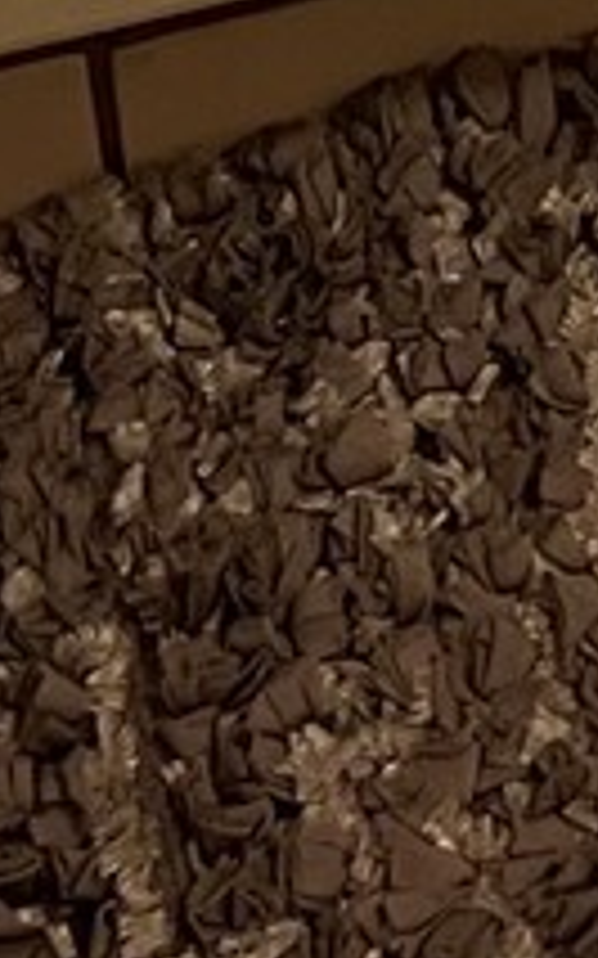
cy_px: -1624
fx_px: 5401
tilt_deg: -46.8
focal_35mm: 207
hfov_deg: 6.0
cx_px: 1493
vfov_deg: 8.8
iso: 125
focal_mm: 5.7
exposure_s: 1/60
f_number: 1.5
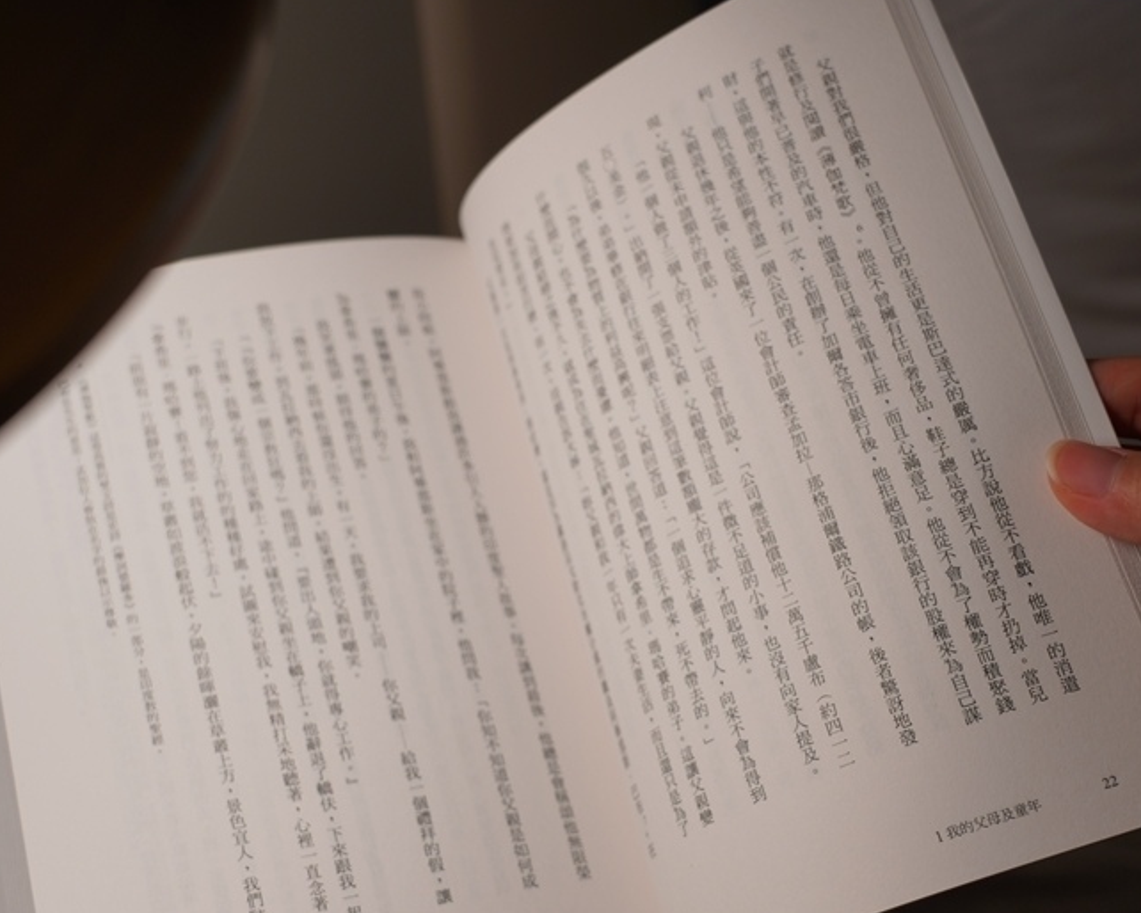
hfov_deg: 32.9
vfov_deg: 26.6
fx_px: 1925
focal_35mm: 57
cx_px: 482
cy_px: 573
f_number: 5
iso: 100
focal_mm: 39
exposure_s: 1/60
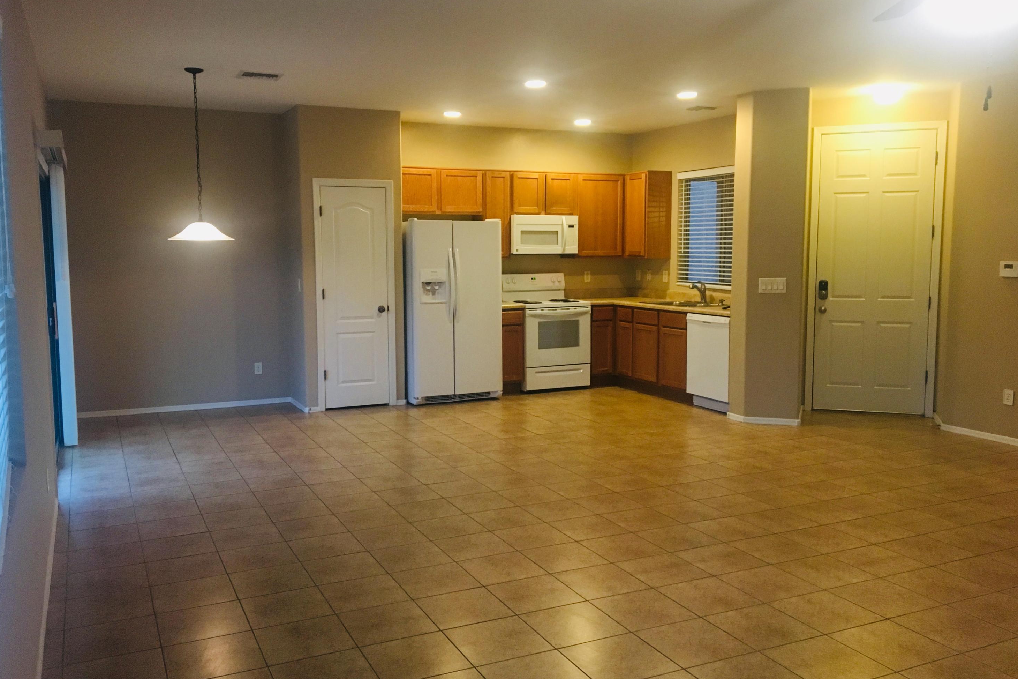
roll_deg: -0.7
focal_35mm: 31
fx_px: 877
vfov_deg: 42.3
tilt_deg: -6.8
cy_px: 333
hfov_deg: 60.3
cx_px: 505
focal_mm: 4.15
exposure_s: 1/30
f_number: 2.2
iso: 160
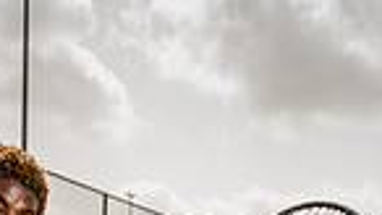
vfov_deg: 9.5
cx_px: 65
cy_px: 527
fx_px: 1144
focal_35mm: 113
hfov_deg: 18.7
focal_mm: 35
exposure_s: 1/250
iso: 50
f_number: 7.1
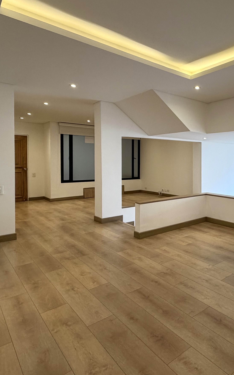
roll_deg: -0.1
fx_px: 245
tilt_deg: -1.3
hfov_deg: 45.6
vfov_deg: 74.5
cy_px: 167
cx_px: 216
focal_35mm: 24
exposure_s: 1/120
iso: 160
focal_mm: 2.22
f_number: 2.2
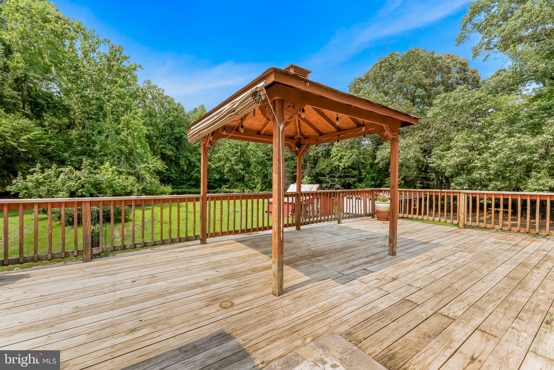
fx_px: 231
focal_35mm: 15
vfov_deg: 77.3
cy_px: 185
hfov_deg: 100.4
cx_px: 277
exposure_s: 1/160
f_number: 8
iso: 100
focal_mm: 10
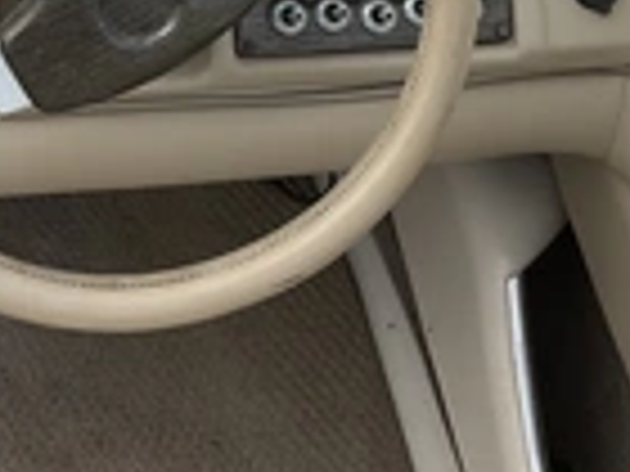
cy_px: -148
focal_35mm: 83
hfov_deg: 23.2
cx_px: 117
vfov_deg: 16.7
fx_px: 1511
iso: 25
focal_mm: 3
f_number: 1.8
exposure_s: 1/978
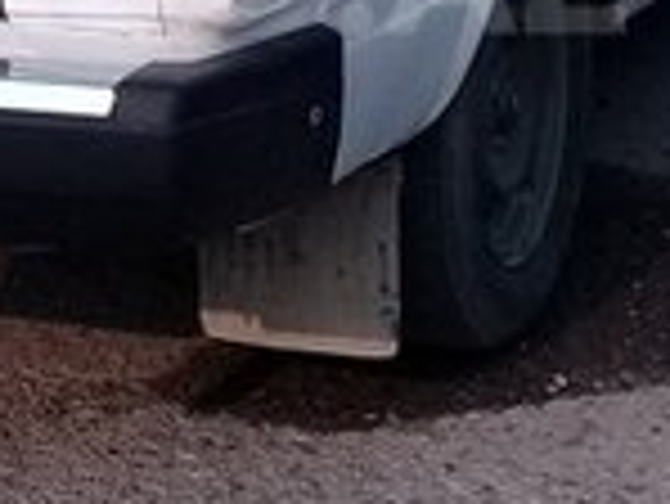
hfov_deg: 14.3
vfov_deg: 10.7
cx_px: 166
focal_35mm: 137
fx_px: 2654
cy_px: -34
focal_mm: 3.3
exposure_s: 1/1522
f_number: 2.2
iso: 64
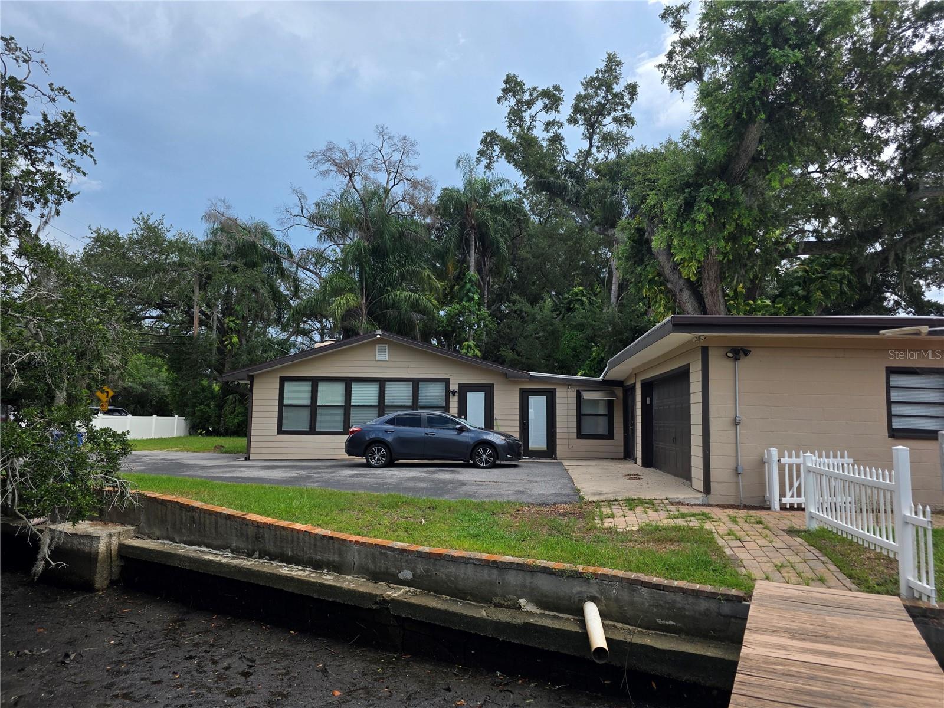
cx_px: 472
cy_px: 354
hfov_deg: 73.9
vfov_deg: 58.9
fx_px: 627
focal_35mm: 23
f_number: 1.7
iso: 80
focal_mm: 6.3
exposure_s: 1/3618
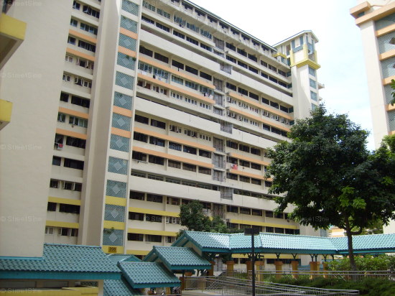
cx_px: 198
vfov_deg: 40.7
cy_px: 148
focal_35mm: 35
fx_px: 399
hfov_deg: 52.6
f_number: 7.1
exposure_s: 1/180
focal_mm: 5.8
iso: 80
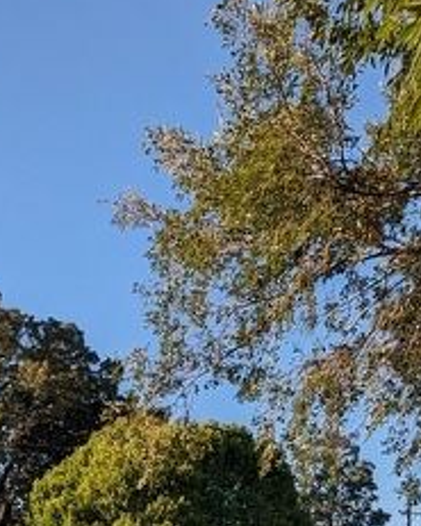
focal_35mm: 54
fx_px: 840
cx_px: 74
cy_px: 615
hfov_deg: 27.5
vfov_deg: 30.1
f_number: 2.2
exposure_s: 1/1199
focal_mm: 2.35
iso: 47
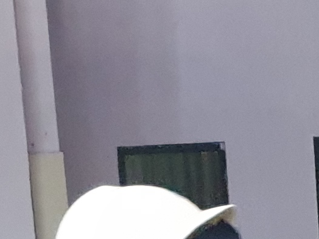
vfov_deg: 6.7
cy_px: 705
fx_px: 1843
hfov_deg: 9.7
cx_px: 389
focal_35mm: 200
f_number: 1.5
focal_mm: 4.3
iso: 500
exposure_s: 1/50
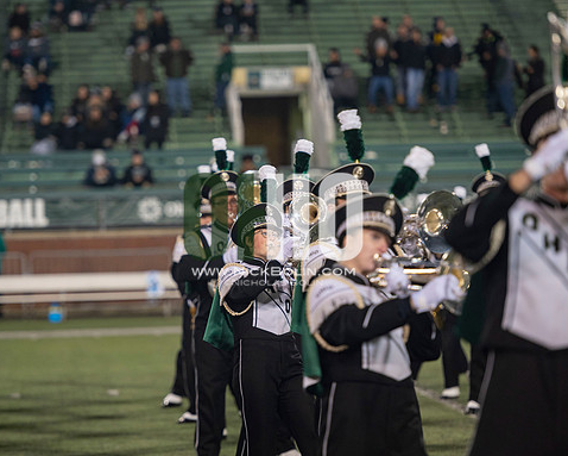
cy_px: 229
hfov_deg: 9.7
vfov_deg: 7.8
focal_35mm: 199
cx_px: 273
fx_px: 3347
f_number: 2.8
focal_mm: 175
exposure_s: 1/500
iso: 1000
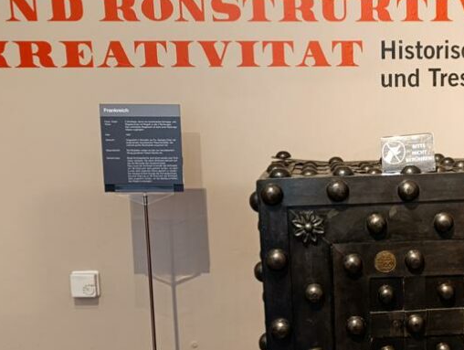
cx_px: 386
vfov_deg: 31.4
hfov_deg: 39.2
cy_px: 223
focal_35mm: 46
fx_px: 618
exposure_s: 1/33.3
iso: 1250
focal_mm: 6.14
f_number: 1.6
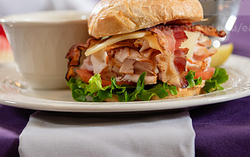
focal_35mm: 112
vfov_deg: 11.7
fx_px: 764
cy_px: 44
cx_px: 110
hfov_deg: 18.6
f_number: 3.2
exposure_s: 1/160
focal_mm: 62
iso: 250
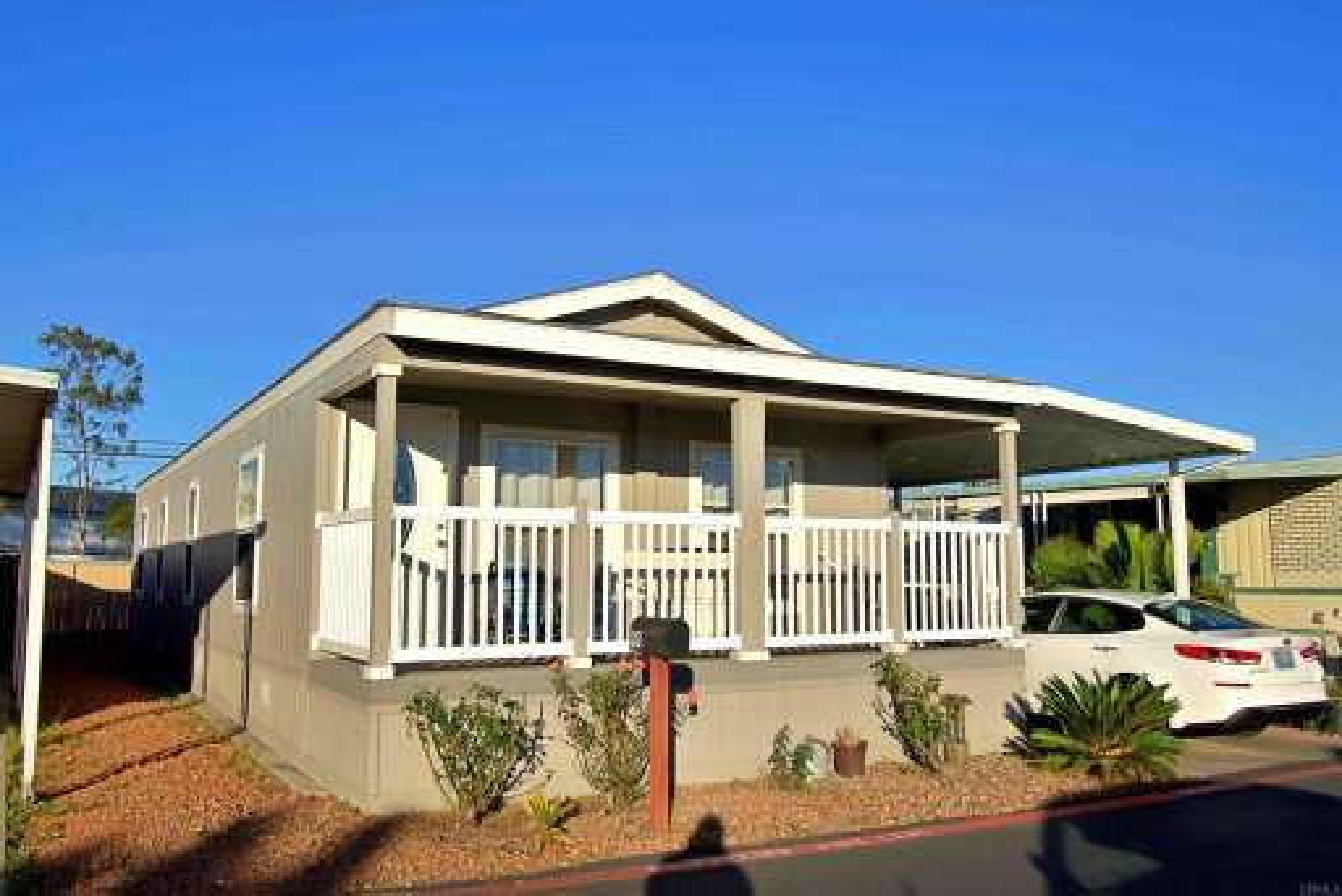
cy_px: 448
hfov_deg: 61.9
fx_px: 1119
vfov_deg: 43.7
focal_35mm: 30
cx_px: 671
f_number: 10
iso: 100
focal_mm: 20
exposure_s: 1/400
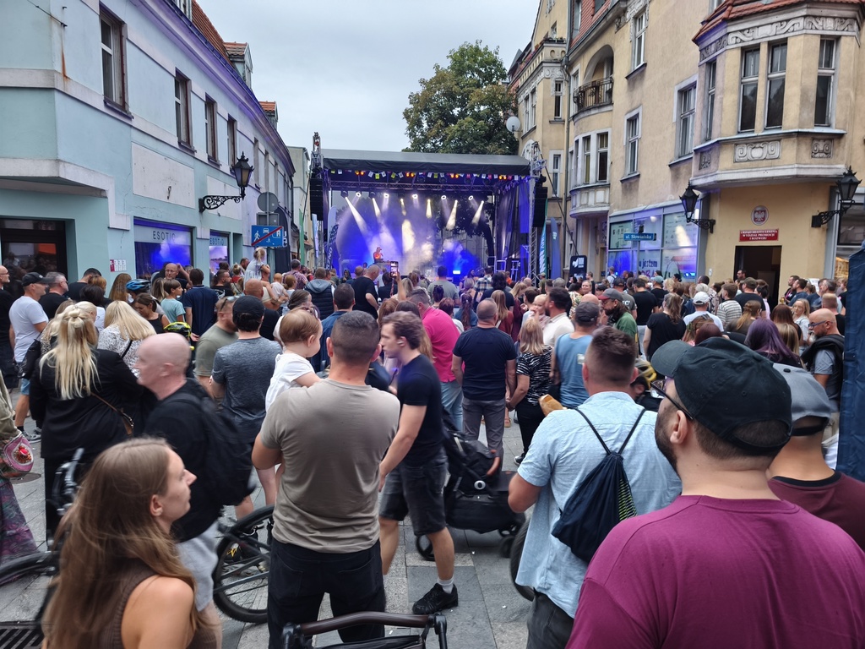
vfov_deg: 58.9
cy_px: 324
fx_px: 575
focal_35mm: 23
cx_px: 432
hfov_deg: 73.9
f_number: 1.6
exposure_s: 1/33.3
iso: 800
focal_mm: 6.57
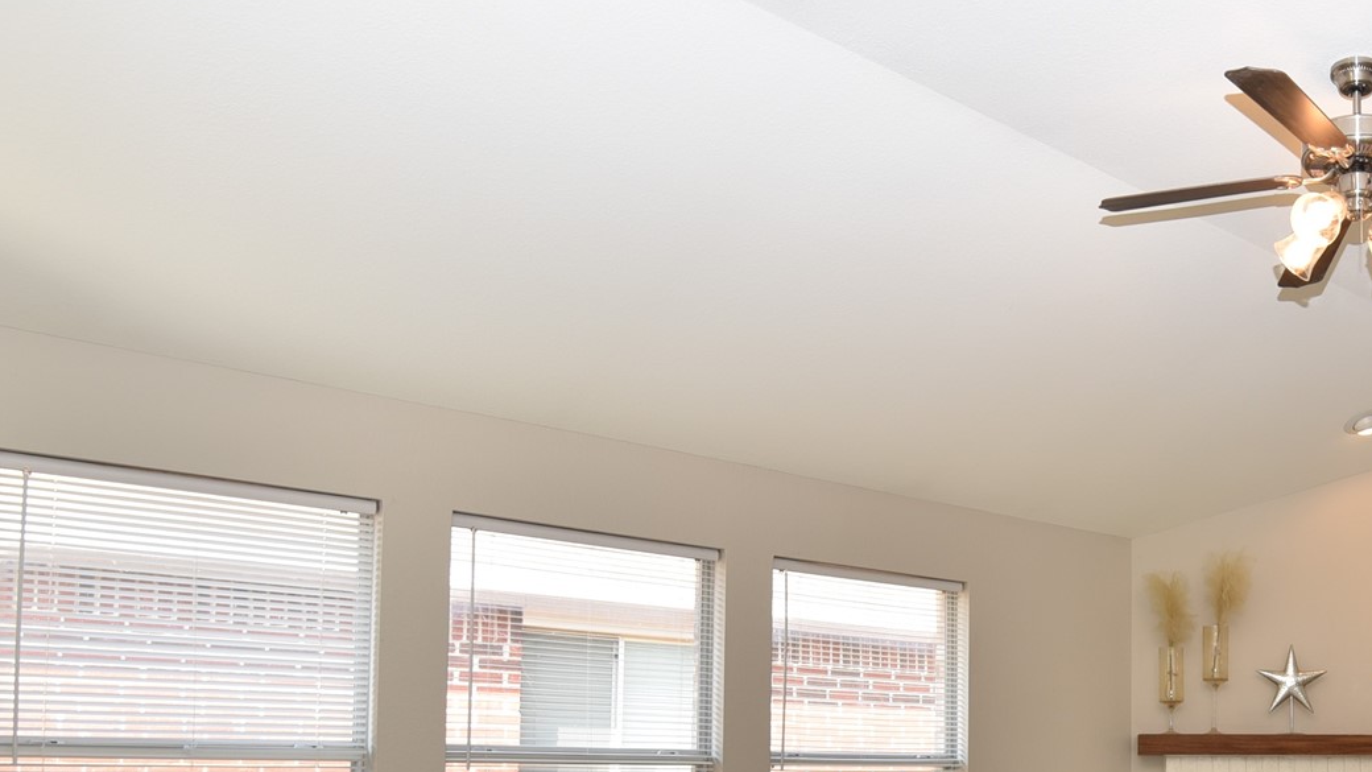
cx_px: 1219
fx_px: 1273
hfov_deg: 50.6
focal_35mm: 35
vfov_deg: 31.9
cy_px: 711
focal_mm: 16
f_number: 4.5
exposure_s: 1/60
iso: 140
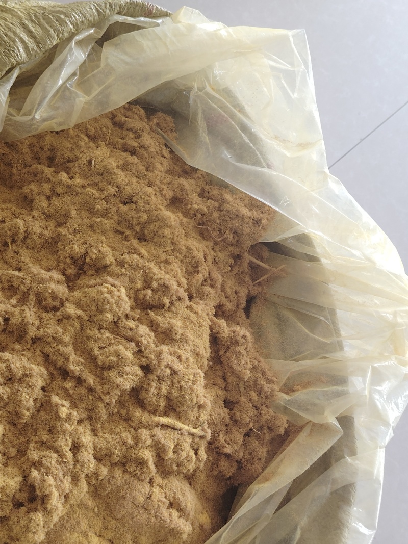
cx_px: 204
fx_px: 739
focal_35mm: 47
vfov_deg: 40.4
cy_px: 272
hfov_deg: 30.9
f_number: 1.75
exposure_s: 1/100
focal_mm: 5.25
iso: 459
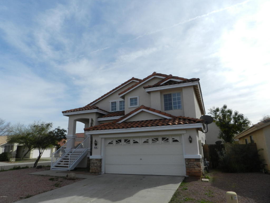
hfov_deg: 73.9
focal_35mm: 23
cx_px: 135
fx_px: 179
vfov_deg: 58.9
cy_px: 102
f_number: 5.6
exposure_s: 1/800
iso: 160
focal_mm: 4
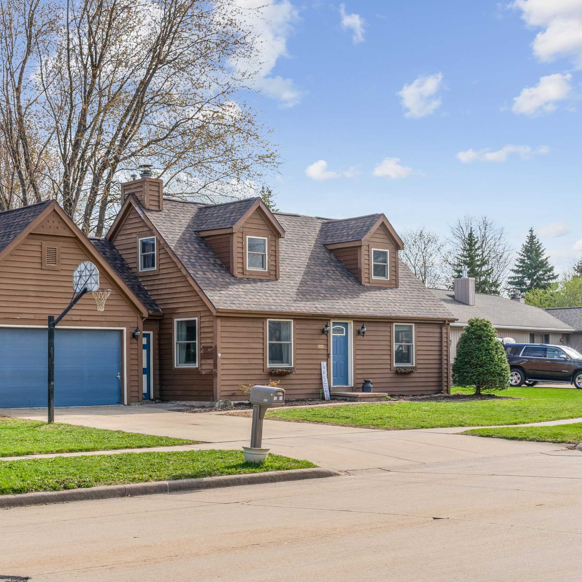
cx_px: 238
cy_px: 289
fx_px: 1008
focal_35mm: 53
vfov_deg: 32.2
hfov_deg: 32.1
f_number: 9
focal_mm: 41
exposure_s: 1/640
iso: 100
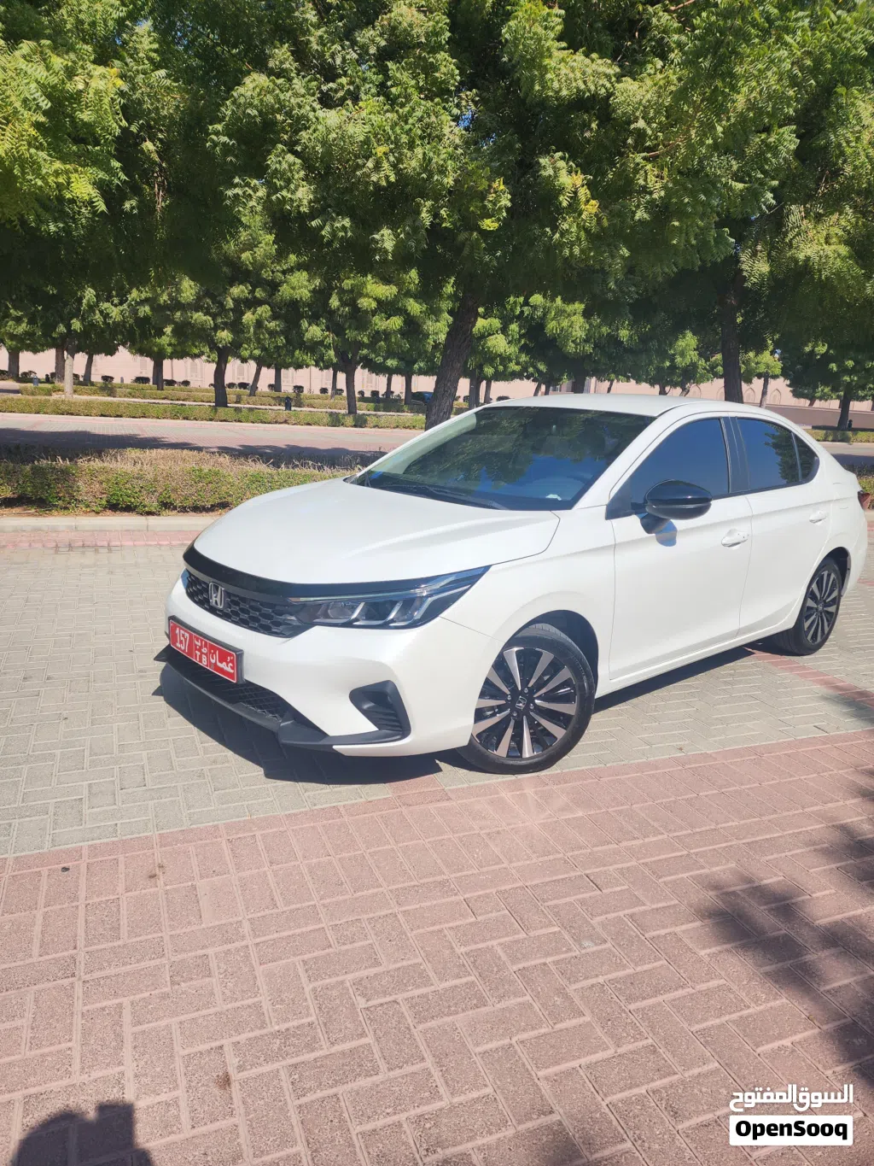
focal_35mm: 23
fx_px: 774
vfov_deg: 73.9
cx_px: 437
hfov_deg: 58.9
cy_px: 583
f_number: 1.8
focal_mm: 6.4
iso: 12
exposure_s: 1/1554
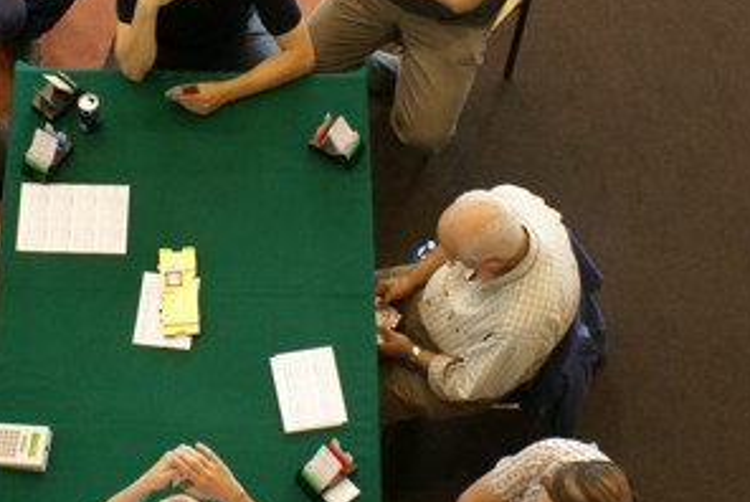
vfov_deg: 17.5
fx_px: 1627
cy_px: 216
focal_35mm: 78
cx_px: 152
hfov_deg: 25.5
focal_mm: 22
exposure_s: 1/30
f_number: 5.6
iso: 400
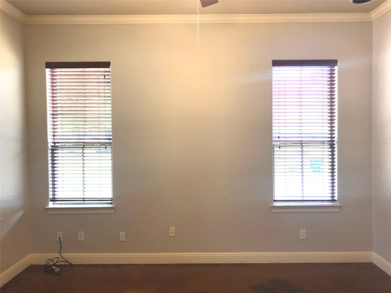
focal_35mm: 28
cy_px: 146
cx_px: 196
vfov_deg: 49.7
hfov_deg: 63.4
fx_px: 316
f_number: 1.8
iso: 32
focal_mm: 3.99
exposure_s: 1/30
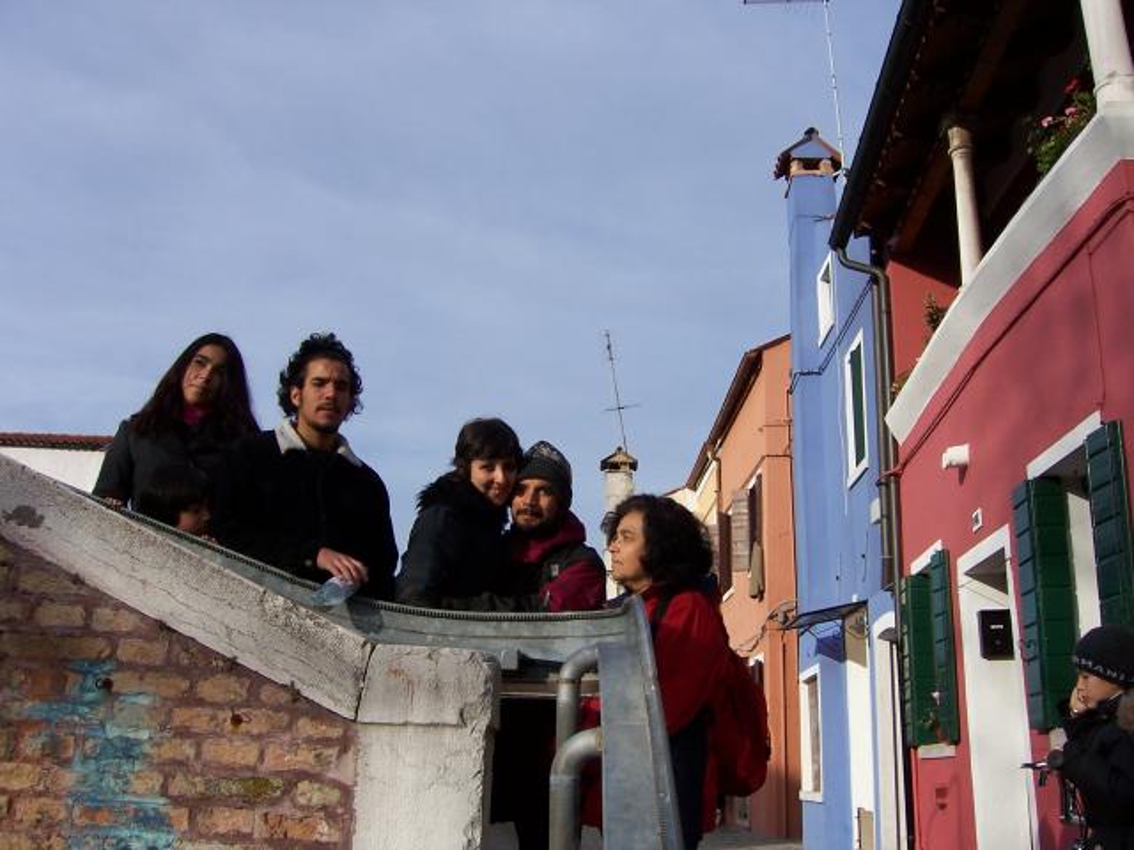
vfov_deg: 39.7
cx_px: 567
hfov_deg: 51.4
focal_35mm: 36
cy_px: 425
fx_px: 1179
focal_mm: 6
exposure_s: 1/500
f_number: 4.8
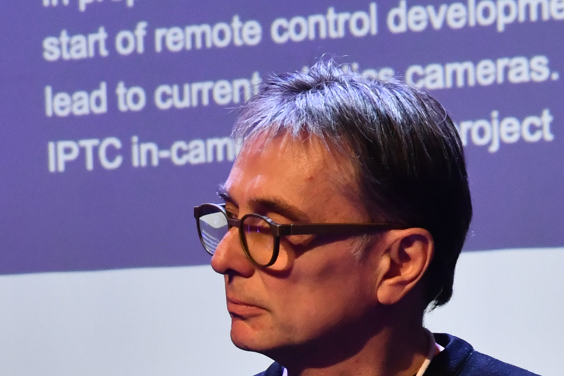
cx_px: -142
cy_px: 439
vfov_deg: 4.8
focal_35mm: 287
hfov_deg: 7.1
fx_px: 4496
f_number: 5.6
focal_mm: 58
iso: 1600
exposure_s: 1/100
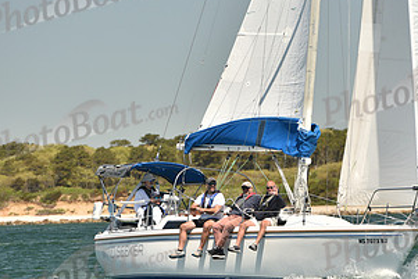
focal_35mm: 386
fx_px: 4484
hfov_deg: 5.3
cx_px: 251
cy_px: 181
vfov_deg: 3.6
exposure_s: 1/800
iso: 250
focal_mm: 200
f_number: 5
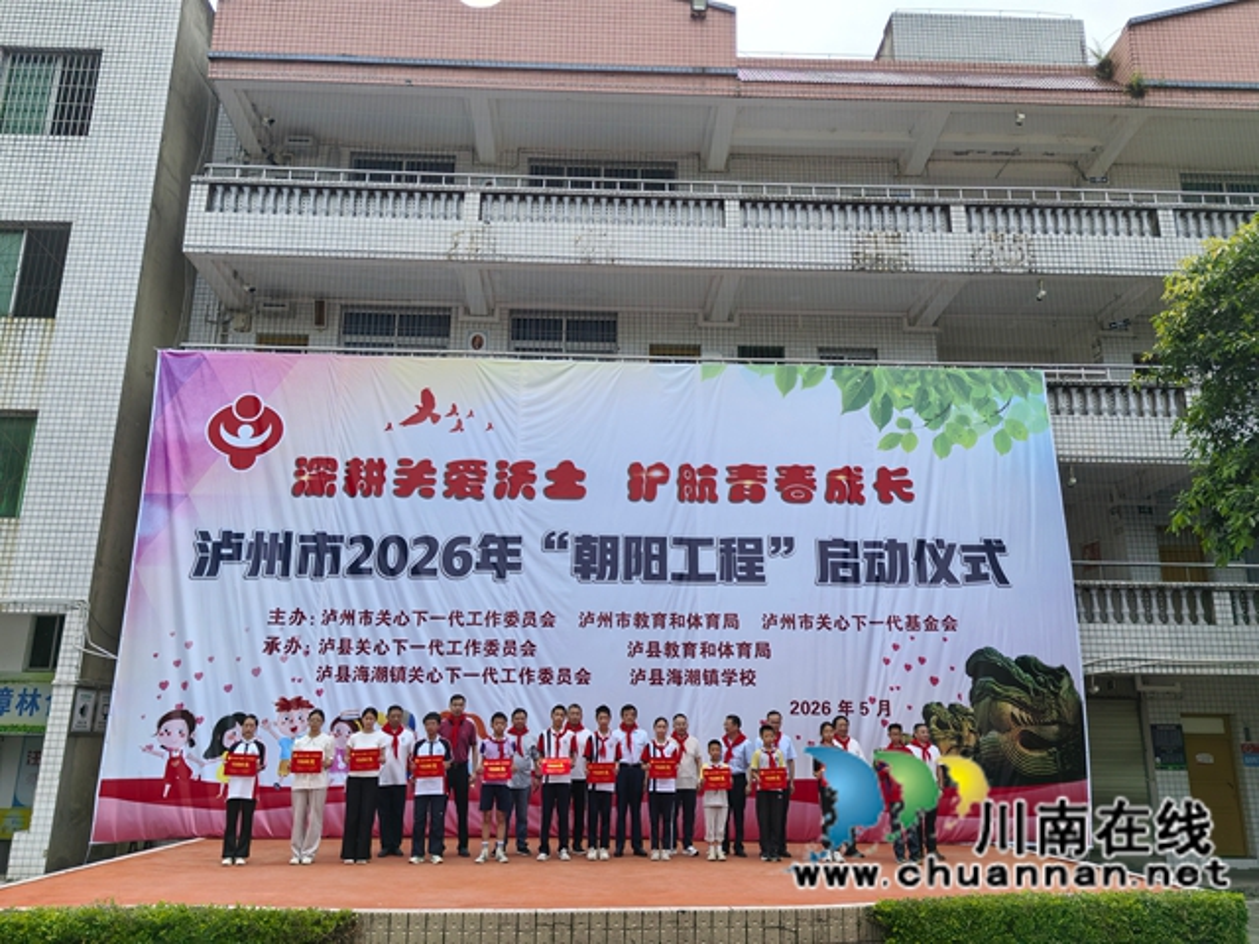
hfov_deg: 65.3
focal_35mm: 27
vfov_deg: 51.4
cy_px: 472
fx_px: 982
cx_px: 630
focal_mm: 5.52
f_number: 1.9
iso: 50
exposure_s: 1/2494
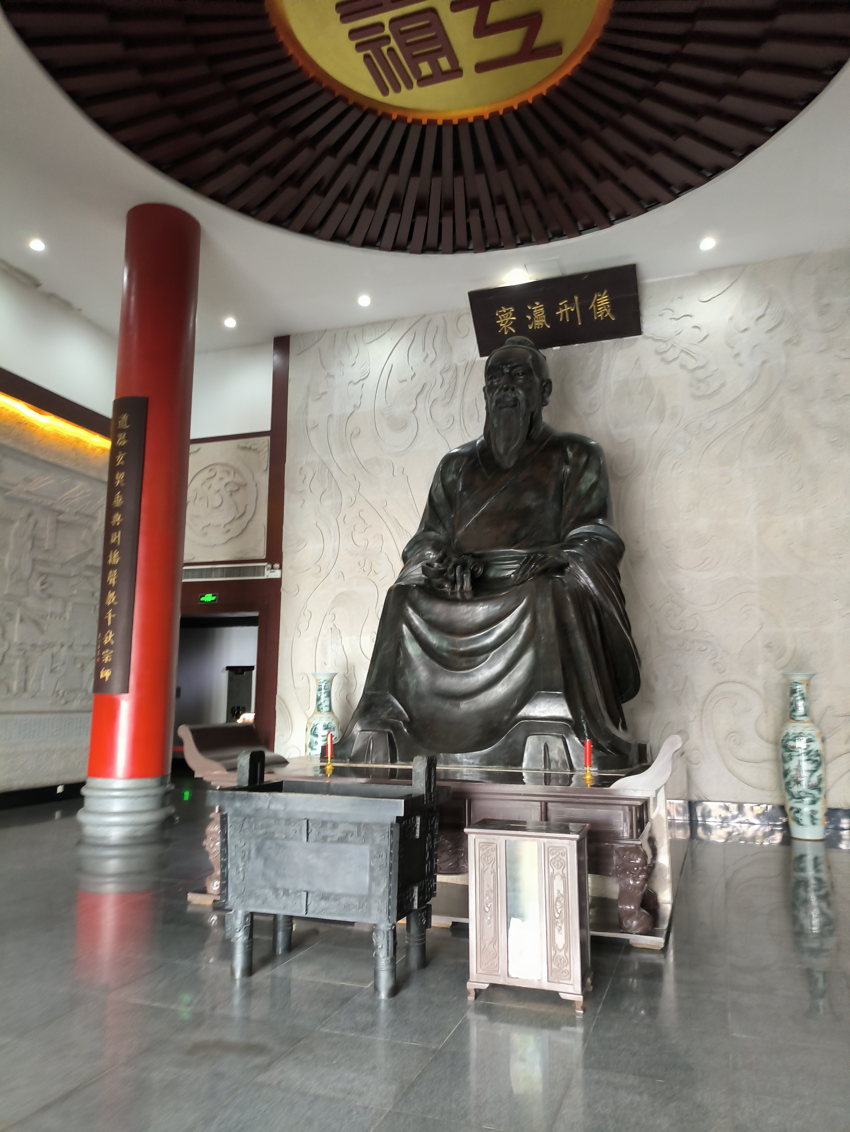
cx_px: 425
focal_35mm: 23
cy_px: 566
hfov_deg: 58.9
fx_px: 752
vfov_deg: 73.9
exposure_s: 1/33.3
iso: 391
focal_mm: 4.69
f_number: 1.79
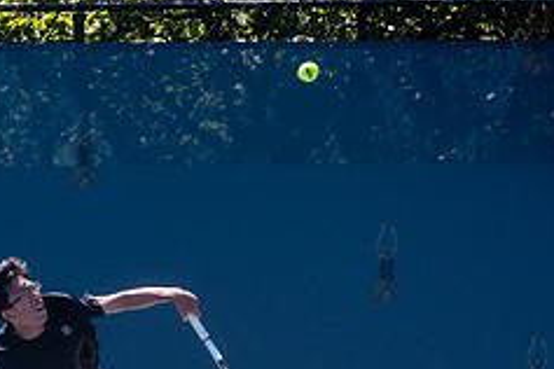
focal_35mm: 449
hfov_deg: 4.6
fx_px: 6909
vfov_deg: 3.1
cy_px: 373
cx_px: 84
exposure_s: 1/800
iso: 200
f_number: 4.5
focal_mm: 170
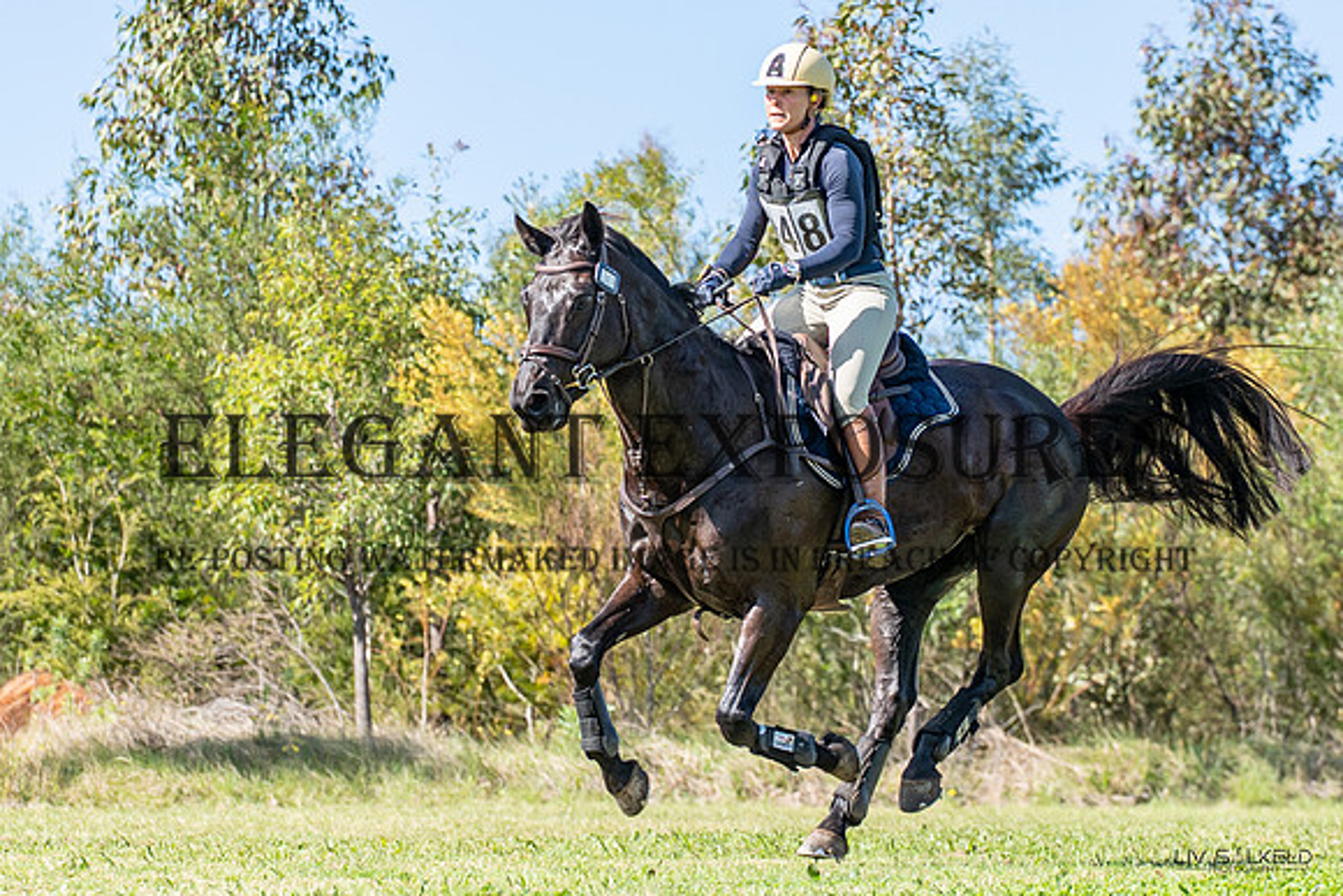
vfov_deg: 6.6
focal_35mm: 209
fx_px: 7787
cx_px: 541
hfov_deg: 9.9
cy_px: 503
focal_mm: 116
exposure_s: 1/2000
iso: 280
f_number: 3.5
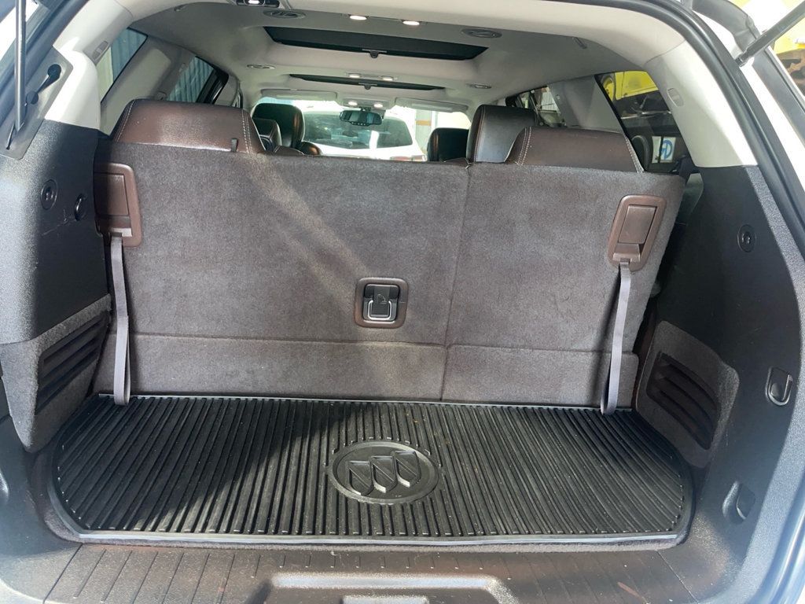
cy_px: 302
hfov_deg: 67.3
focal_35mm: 26
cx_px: 402
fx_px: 605
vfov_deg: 53.1
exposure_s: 1/12
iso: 64
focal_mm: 5.1
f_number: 1.6
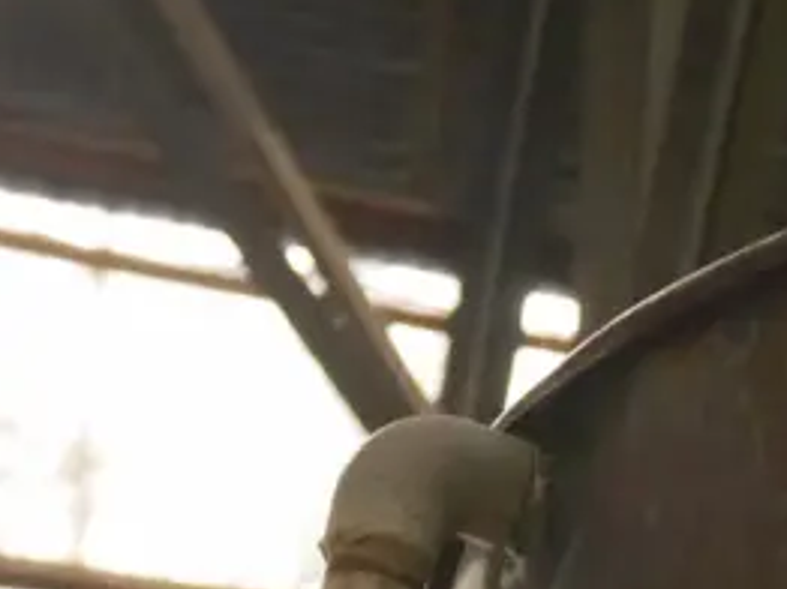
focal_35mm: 141
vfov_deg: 10.0
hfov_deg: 13.2
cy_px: 1005
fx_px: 3203
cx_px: 1202
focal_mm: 18
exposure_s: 1/200
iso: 3200
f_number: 4.2
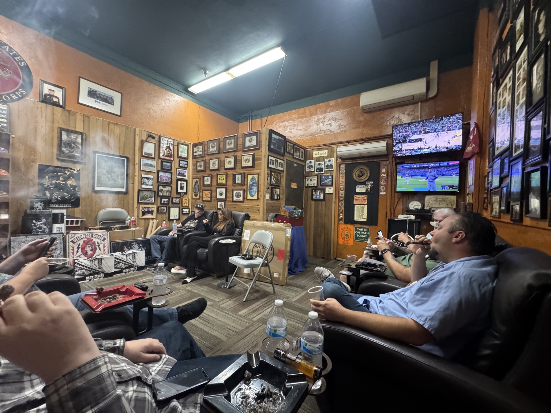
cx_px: 276
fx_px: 223
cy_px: 206
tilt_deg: +0.3
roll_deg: -1.4
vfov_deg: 85.7
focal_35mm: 14
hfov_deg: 102.1
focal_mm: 2.22
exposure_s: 1/60
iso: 800
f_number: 2.2
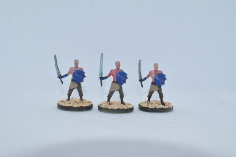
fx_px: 285
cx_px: 118
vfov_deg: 30.8
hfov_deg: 45.0
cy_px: 78
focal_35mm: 44
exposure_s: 1/125
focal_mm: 29
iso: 800
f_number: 22
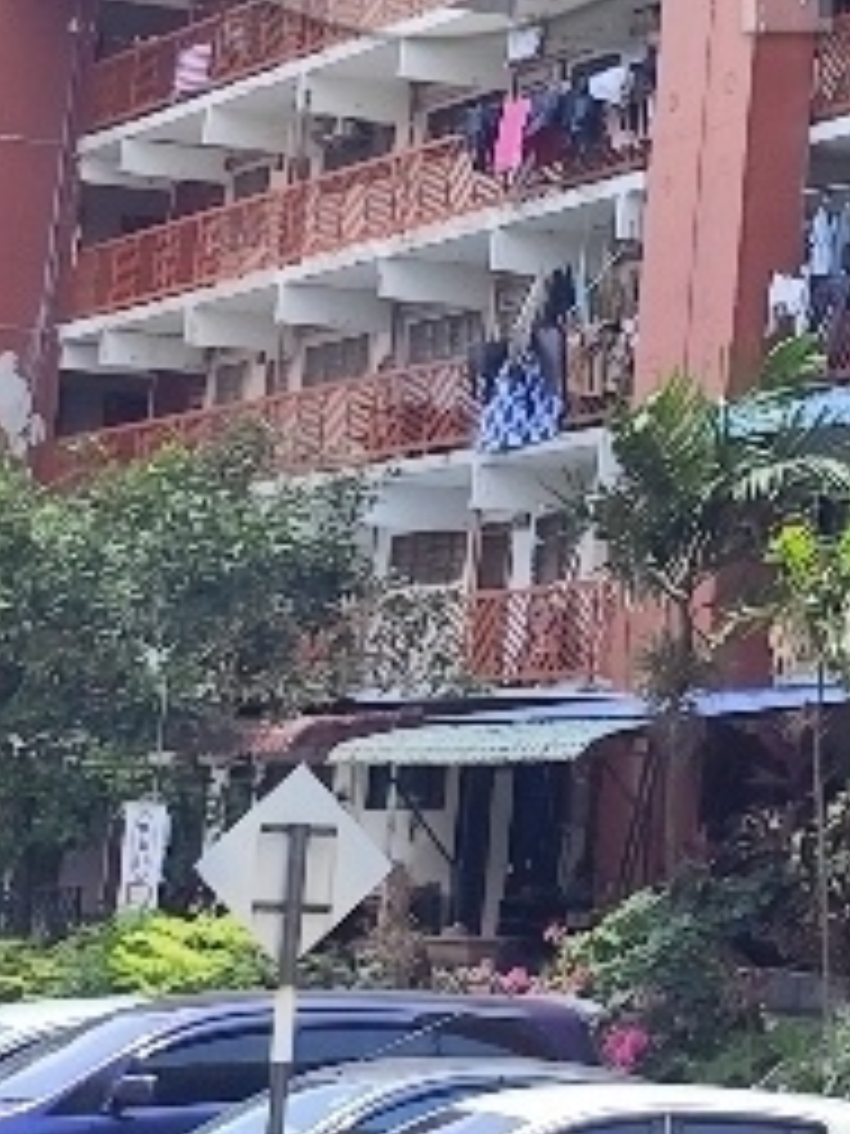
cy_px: -346
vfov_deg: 16.3
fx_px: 3732
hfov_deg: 12.4
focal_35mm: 114
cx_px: 1277
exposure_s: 1/490
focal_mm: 6.19
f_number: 1.65
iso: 50
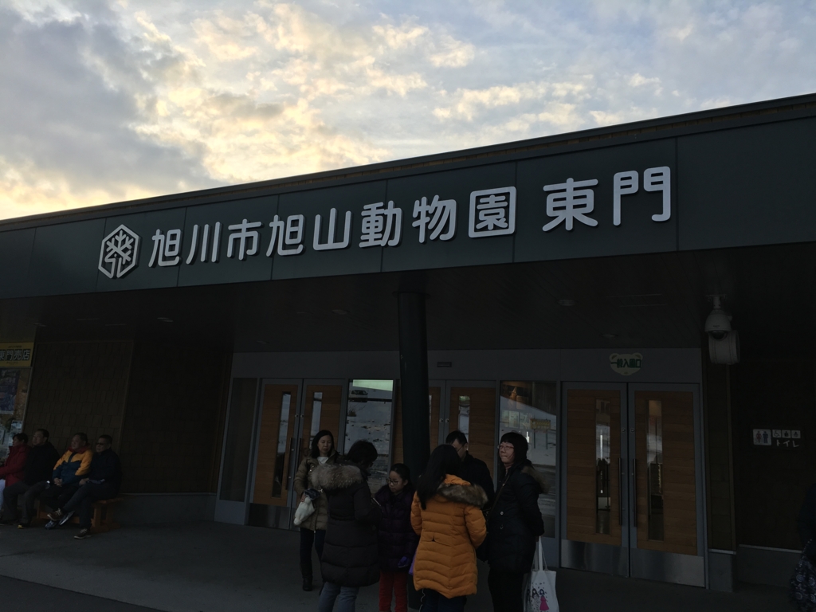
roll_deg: -3.9
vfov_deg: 48.2
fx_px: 684
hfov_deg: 61.7
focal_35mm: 29
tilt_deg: +10.6
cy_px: 306
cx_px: 408
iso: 25
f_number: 2.2
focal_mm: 4.15
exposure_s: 1/493
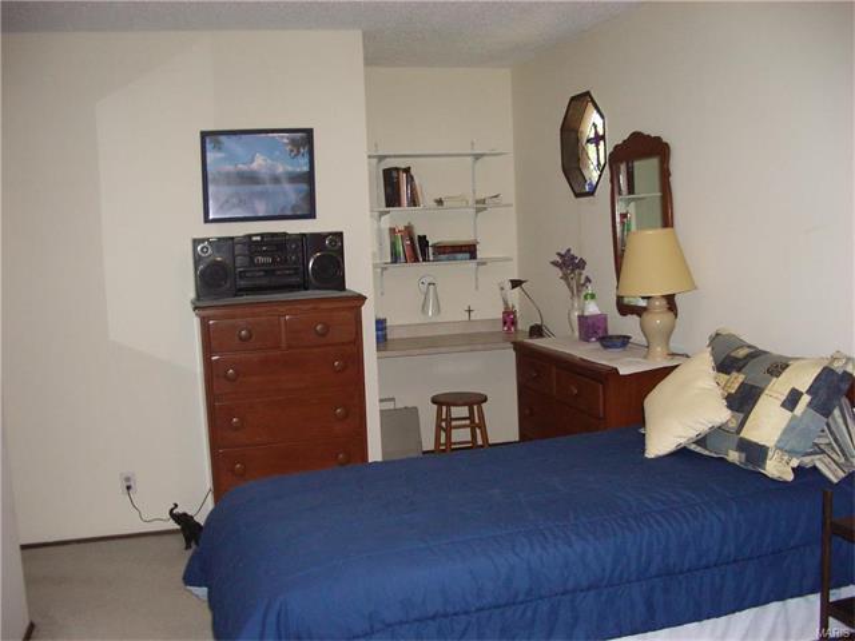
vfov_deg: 40.7
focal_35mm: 35
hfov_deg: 52.6
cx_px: 428
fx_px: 864
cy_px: 320
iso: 200
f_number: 2.6
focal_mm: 5.8
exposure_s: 1/60
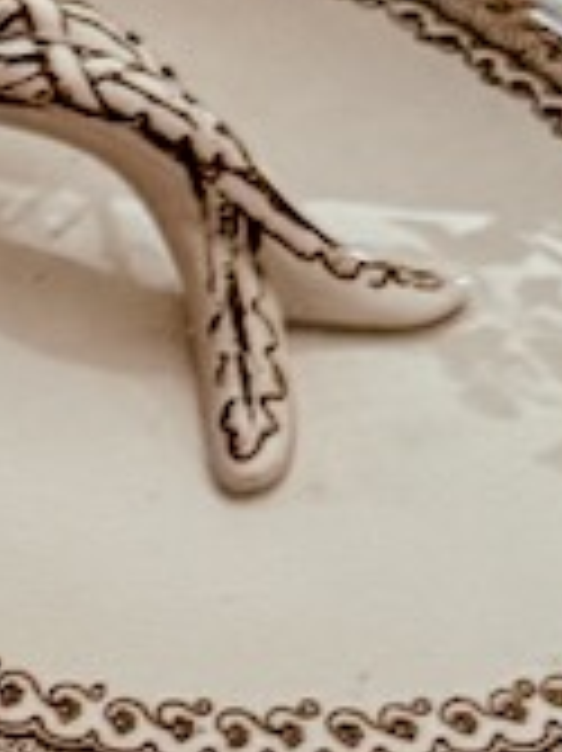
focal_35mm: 184
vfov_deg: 10.6
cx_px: -1097
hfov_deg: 7.2
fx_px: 3988
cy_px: 869
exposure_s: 1/60
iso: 320
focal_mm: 6.76
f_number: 1.8
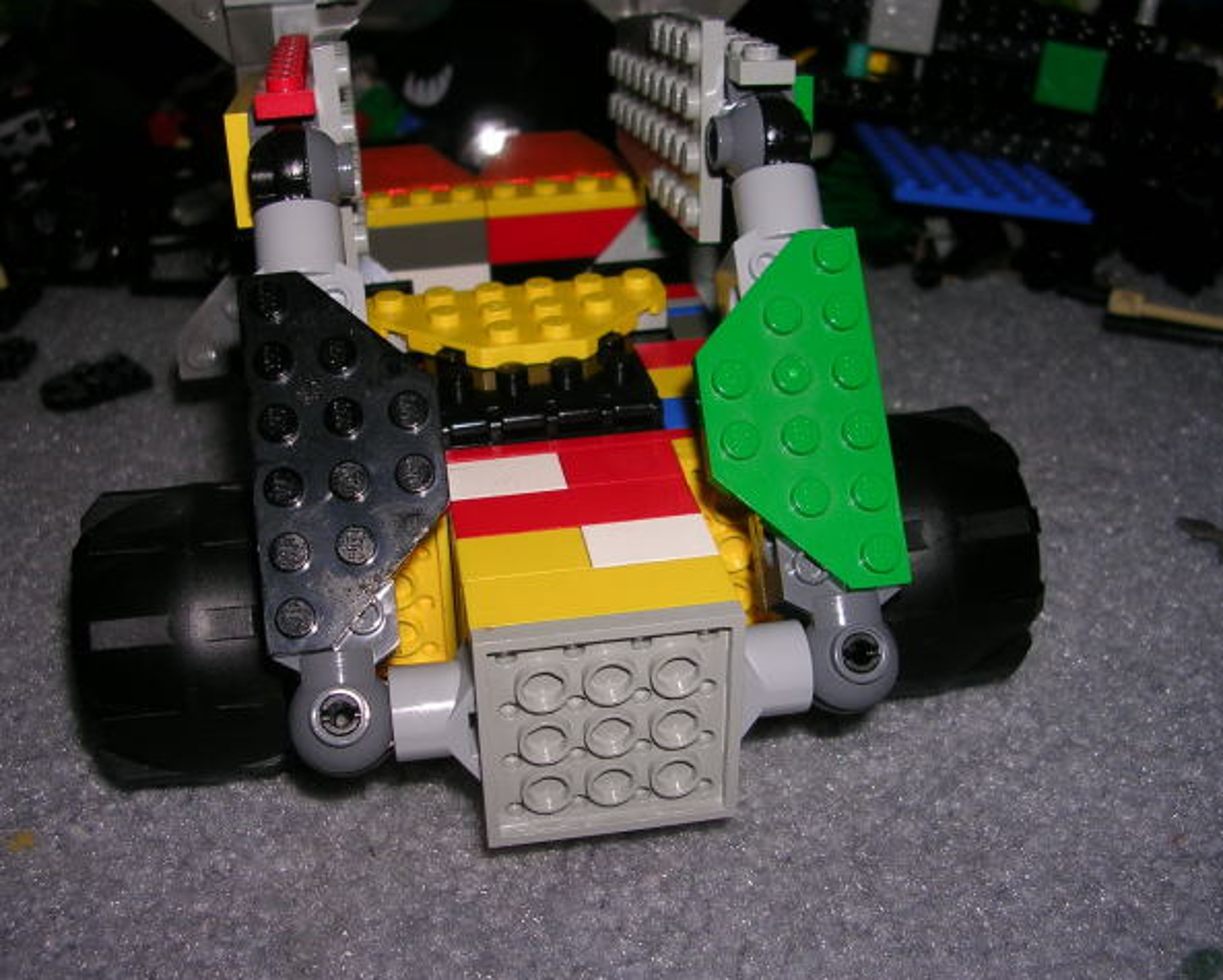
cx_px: 594
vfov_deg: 37.4
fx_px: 1449
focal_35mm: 40
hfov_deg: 45.8
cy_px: 489
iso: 50
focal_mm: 5.8
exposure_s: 1/60.1
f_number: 2.8
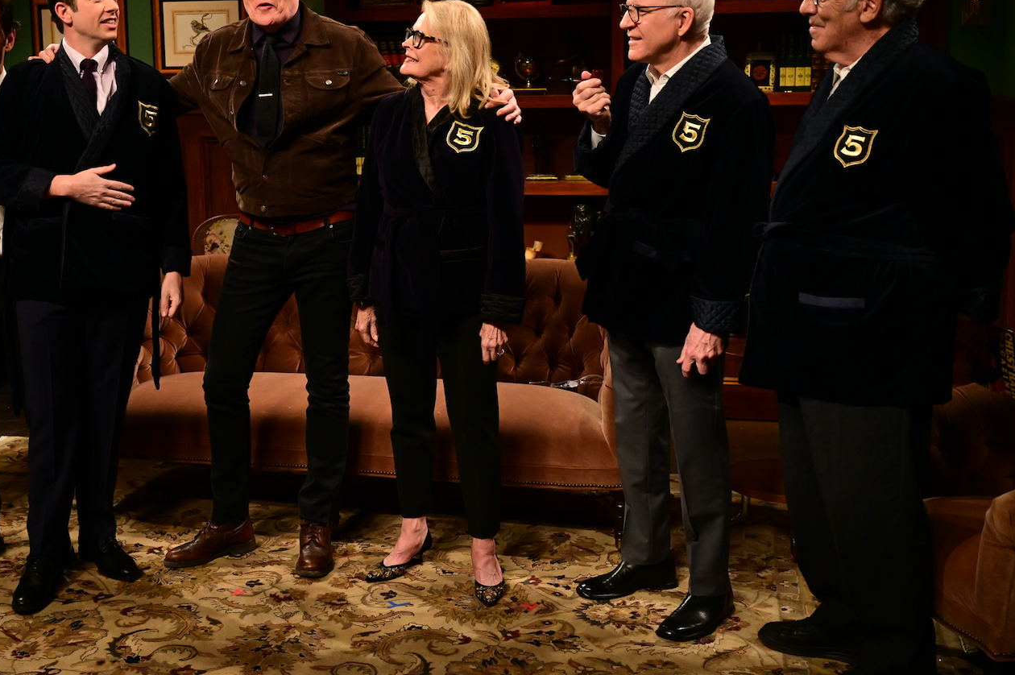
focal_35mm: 47
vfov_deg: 28.6
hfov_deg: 41.6
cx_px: 378
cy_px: 279
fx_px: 1324
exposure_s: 1/320
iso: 6400
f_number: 3.5
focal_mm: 37
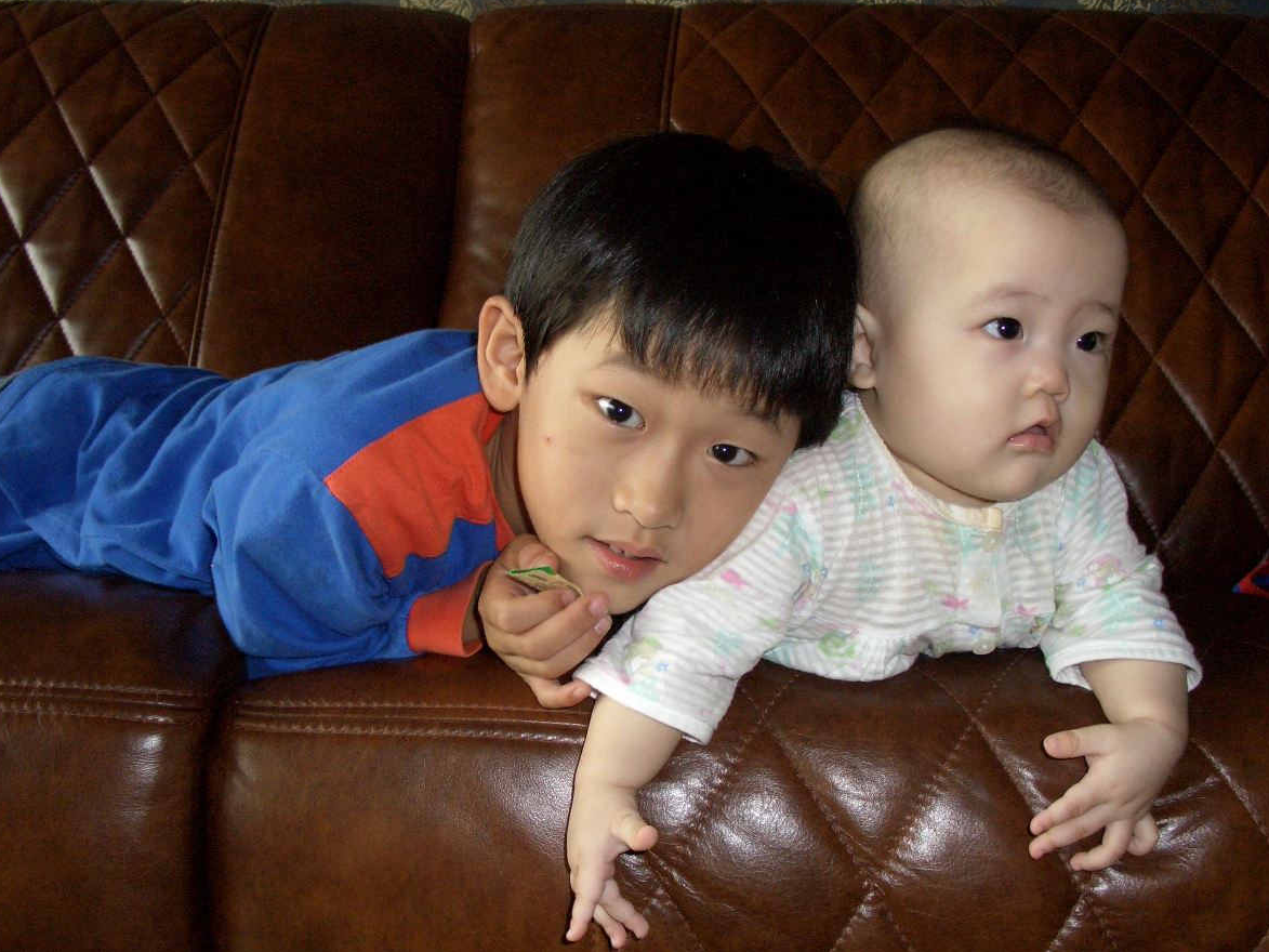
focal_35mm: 36
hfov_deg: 51.3
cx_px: 608
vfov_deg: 39.6
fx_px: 1320
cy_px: 516
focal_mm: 7.1
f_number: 2.8
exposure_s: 1/60
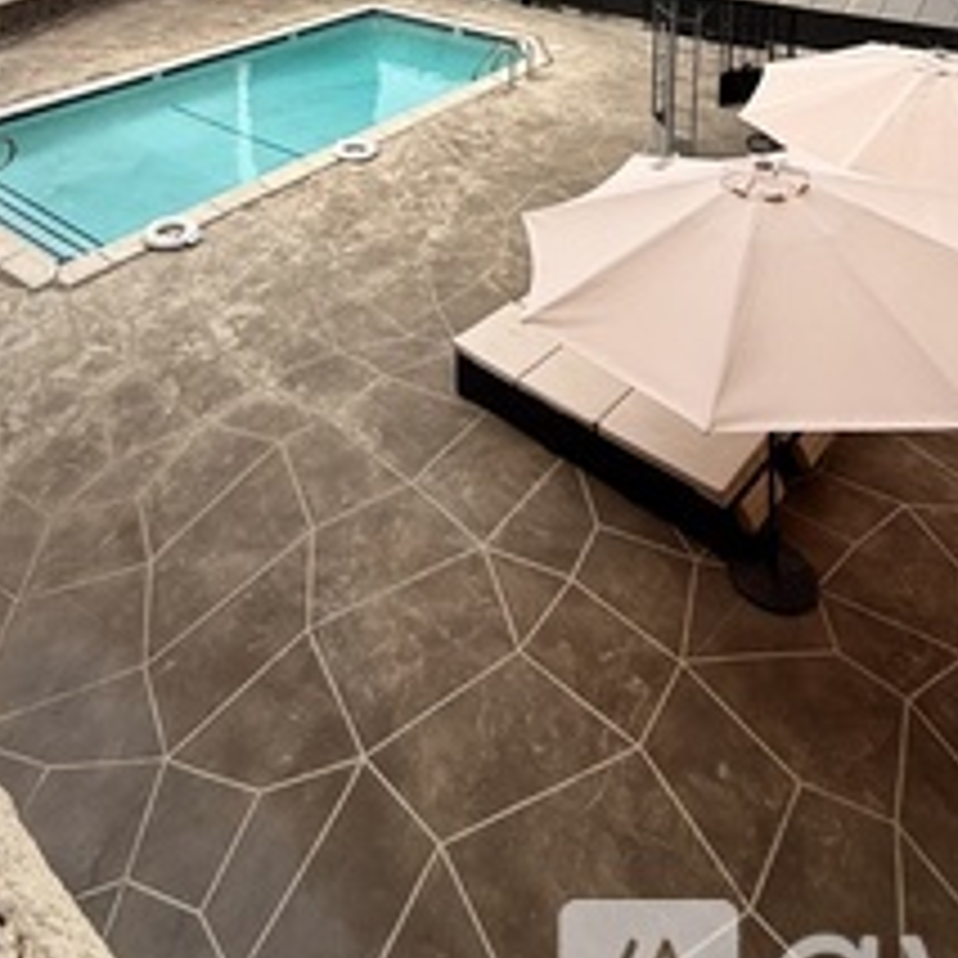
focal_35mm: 29
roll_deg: -1.5
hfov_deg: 55.6
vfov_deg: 45.0
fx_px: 908
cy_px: -45
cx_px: 443
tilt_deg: -8.4
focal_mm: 2.22
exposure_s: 1/1497
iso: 50
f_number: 2.2
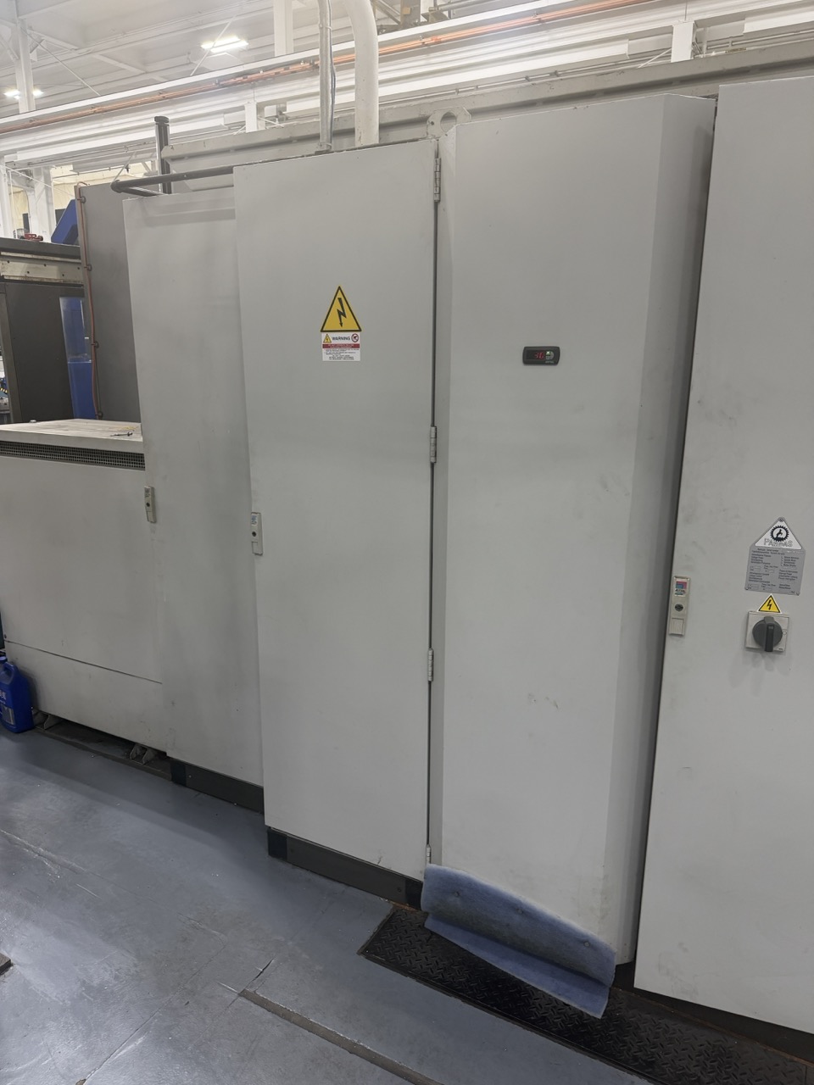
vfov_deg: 71.6
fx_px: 752
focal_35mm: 24
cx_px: 407
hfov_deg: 56.8
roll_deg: -0.1
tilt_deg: -15.2
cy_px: 542
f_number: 1.78
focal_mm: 6.76
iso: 125
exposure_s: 1/121
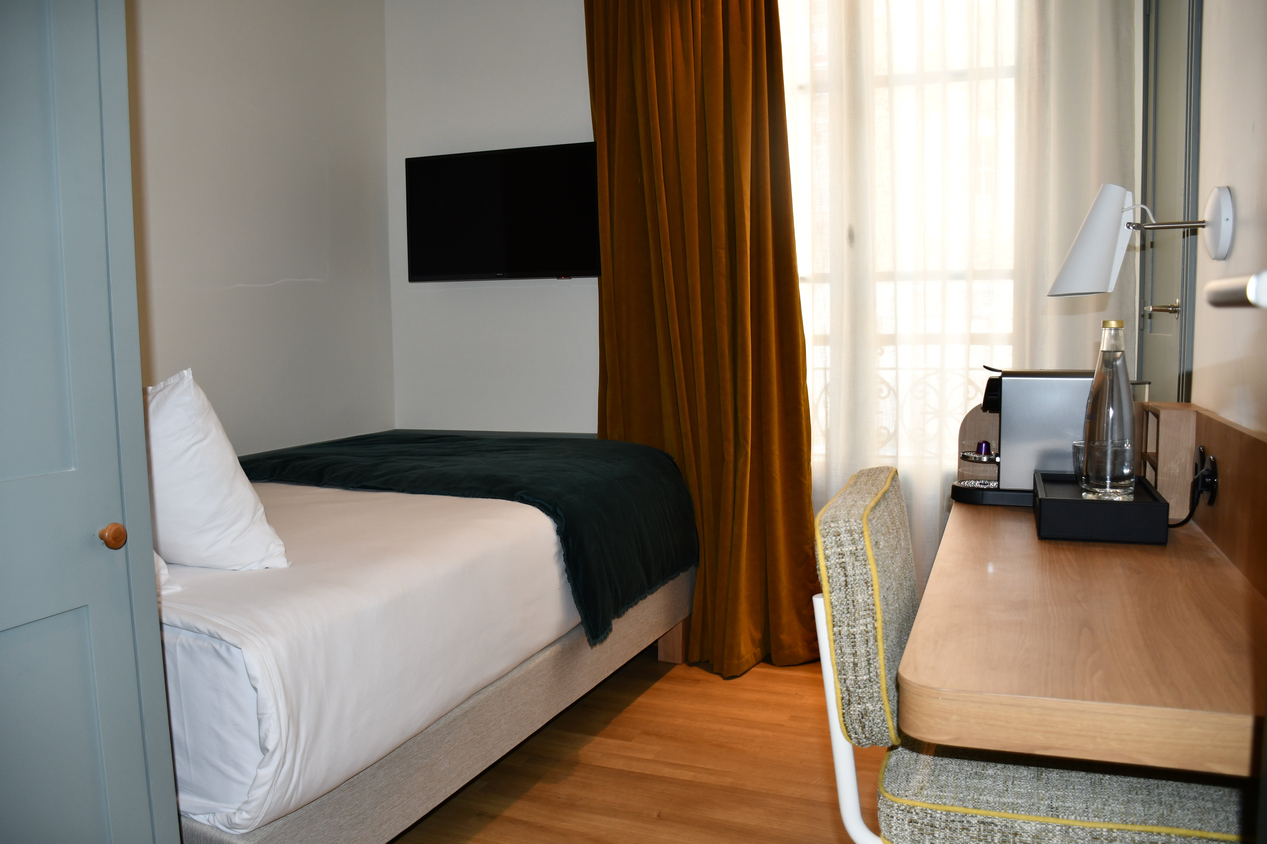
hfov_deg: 67.4
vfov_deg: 47.9
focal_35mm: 27
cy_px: 422
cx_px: 634
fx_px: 950
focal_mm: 18
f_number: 3.5
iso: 360
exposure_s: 1/125
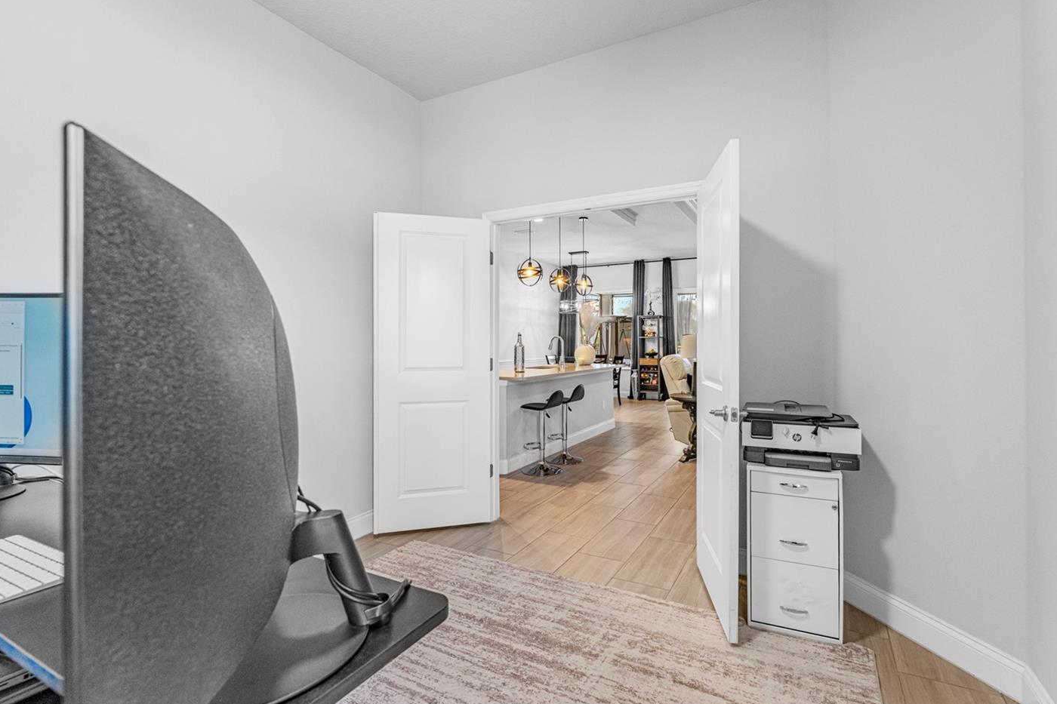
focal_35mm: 16
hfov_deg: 96.6
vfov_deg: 73.7
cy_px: 356
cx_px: 566
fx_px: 470
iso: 320
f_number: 8
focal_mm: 14
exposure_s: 1/13
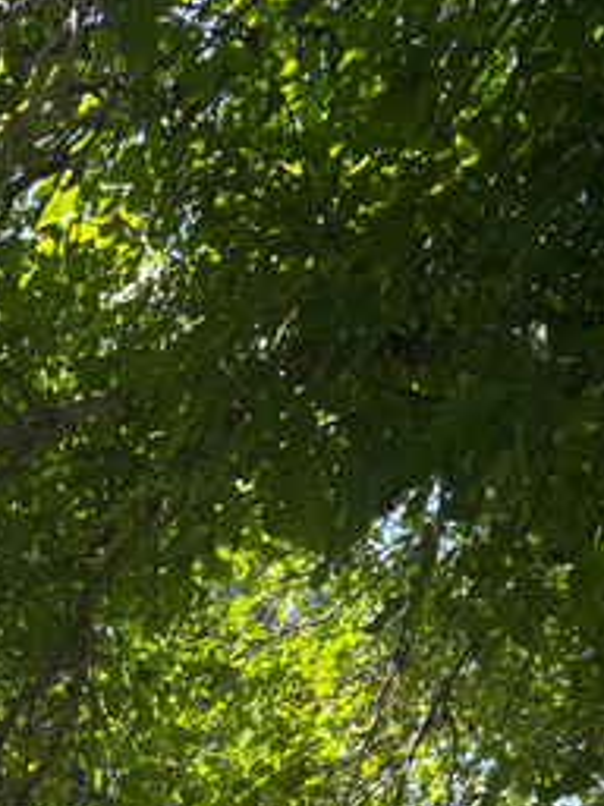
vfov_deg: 21.4
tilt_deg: +6.3
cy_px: 1181
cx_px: -22
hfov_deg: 18.3
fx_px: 1815
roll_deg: -0.4
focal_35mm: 78
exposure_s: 1/1032
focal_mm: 5.96
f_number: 1.6
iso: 64
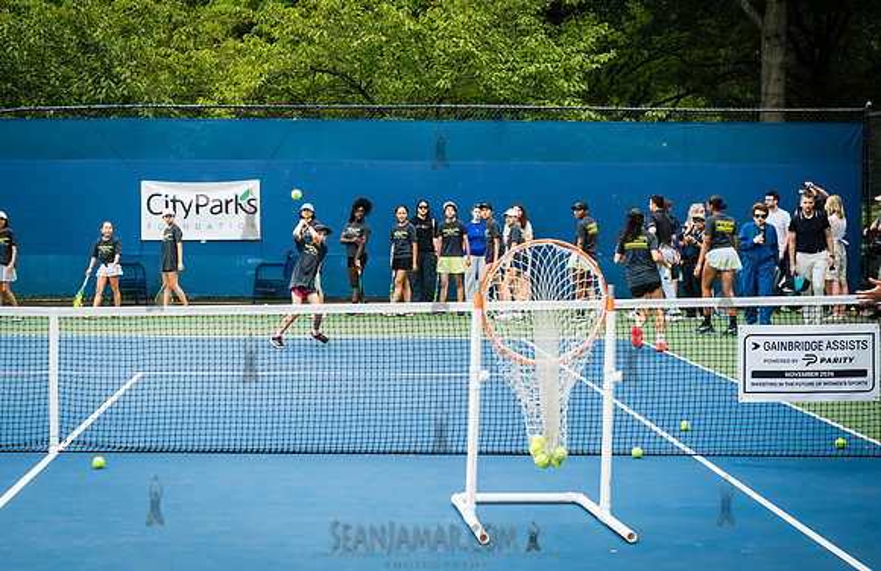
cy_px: 223
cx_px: 321
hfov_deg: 22.8
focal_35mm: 90
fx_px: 2176
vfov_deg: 14.9
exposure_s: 1/640
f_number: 4.5
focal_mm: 70
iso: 400
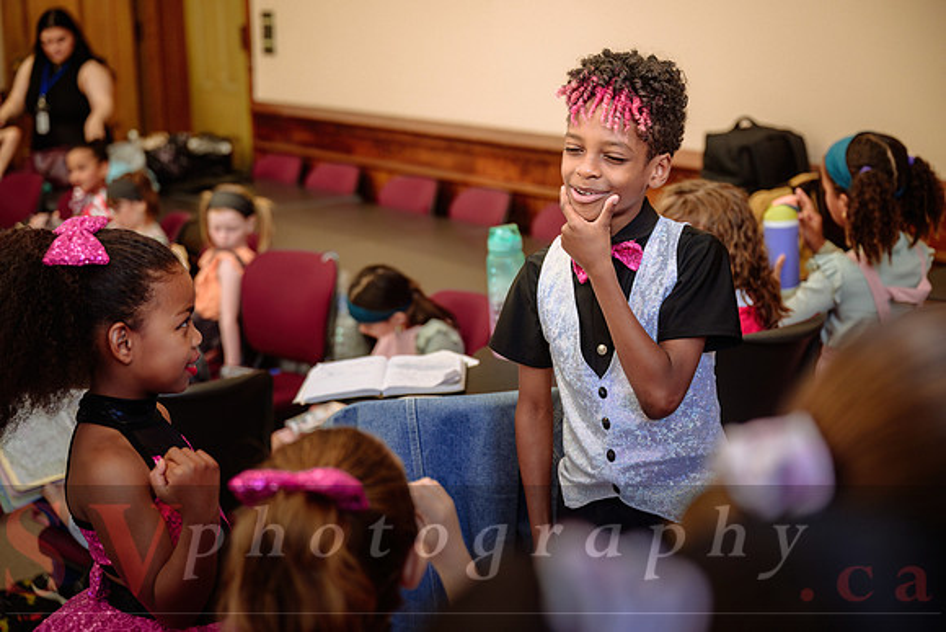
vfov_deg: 22.6
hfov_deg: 33.4
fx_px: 1577
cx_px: 473
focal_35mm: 60
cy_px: 316
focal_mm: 60
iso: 320
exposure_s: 1/125
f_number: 3.2
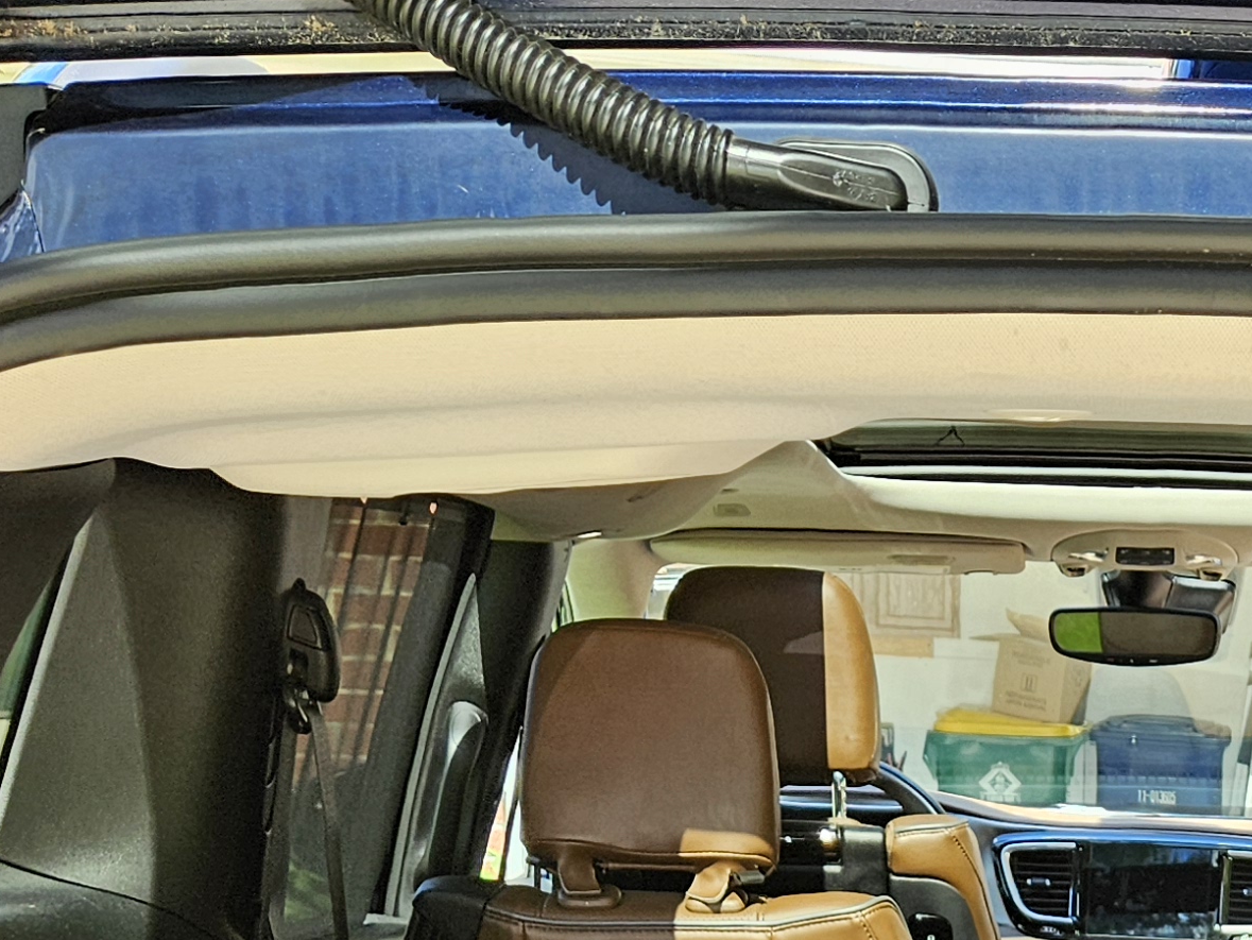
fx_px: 2822
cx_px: 1281
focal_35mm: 78
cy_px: 1585
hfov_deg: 23.8
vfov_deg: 16.4
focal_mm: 5.4
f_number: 1.8
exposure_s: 1/207
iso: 50
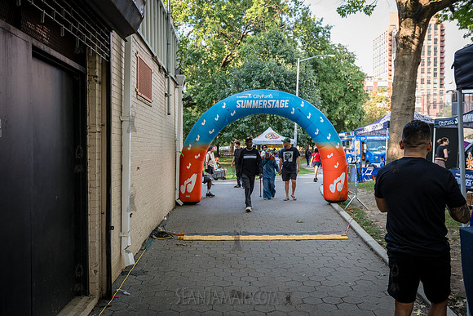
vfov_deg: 41.0
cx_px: 236
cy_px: 158
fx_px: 422
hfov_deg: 58.5
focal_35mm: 32
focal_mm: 32
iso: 1000
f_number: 4.5
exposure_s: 1/500
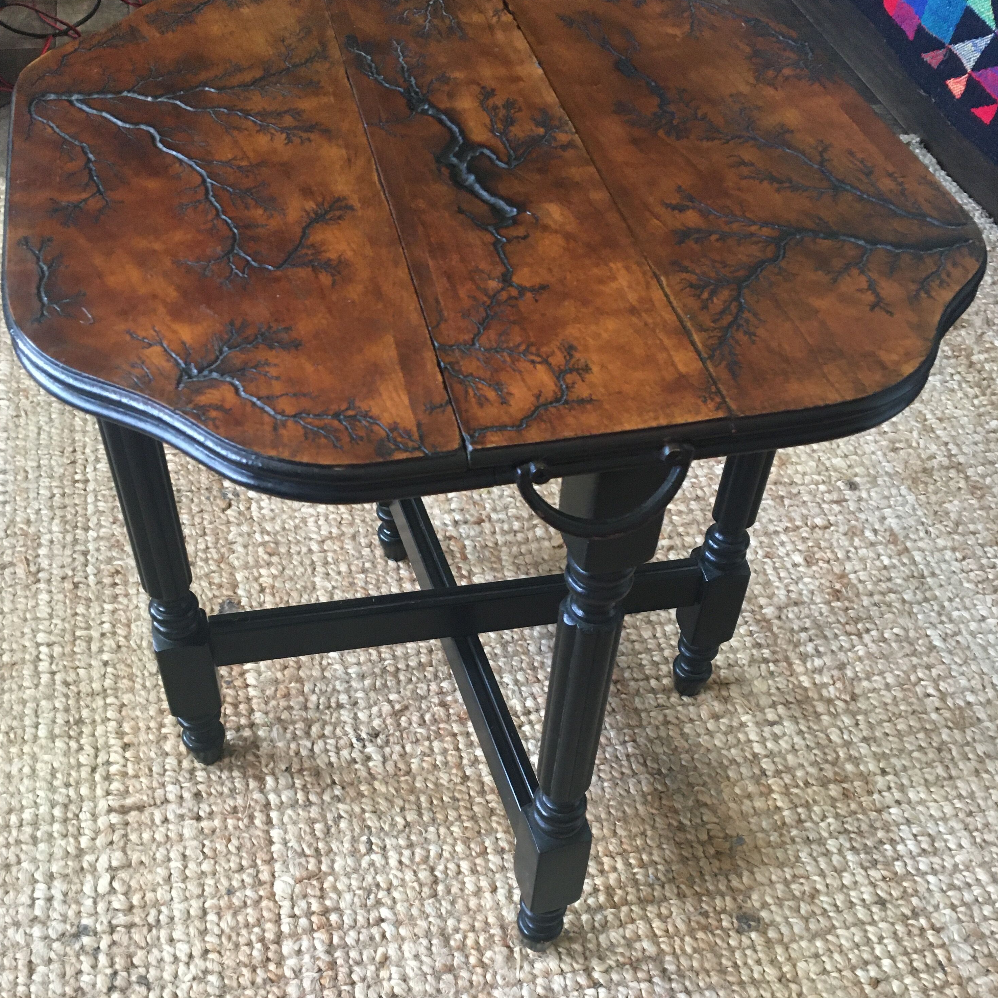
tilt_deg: -49.5
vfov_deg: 46.6
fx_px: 1142
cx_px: 491
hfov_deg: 47.2
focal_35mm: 35
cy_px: 650
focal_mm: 4.15
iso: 200
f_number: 2.2
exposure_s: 1/33
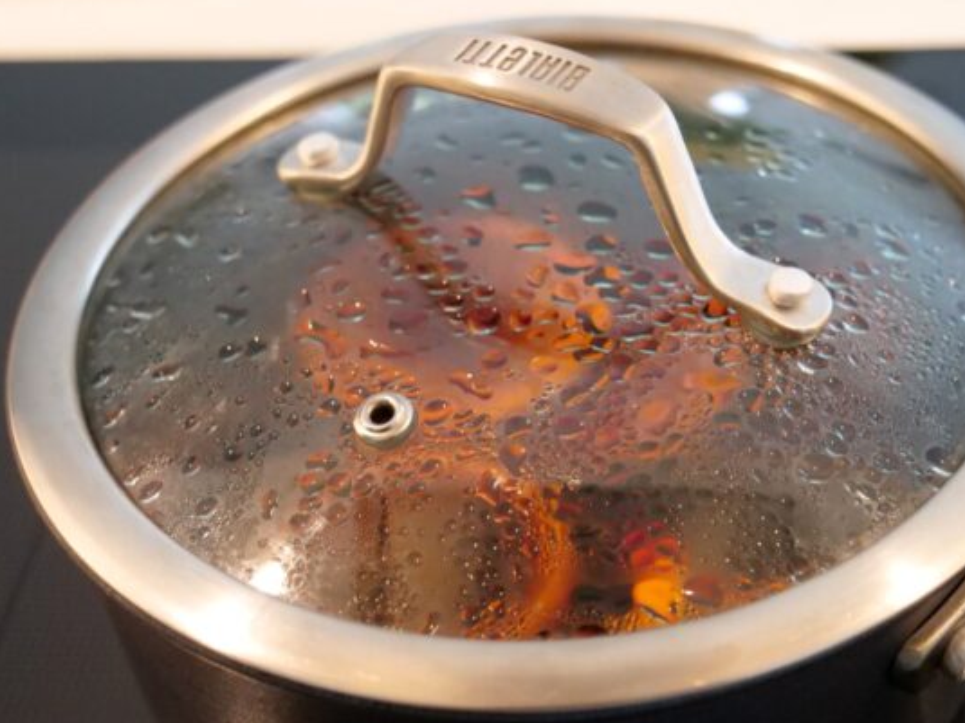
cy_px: 411
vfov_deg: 26.5
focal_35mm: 55
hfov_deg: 34.9
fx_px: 1533
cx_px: 568
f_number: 3.4
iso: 3200
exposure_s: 1/40
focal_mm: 23
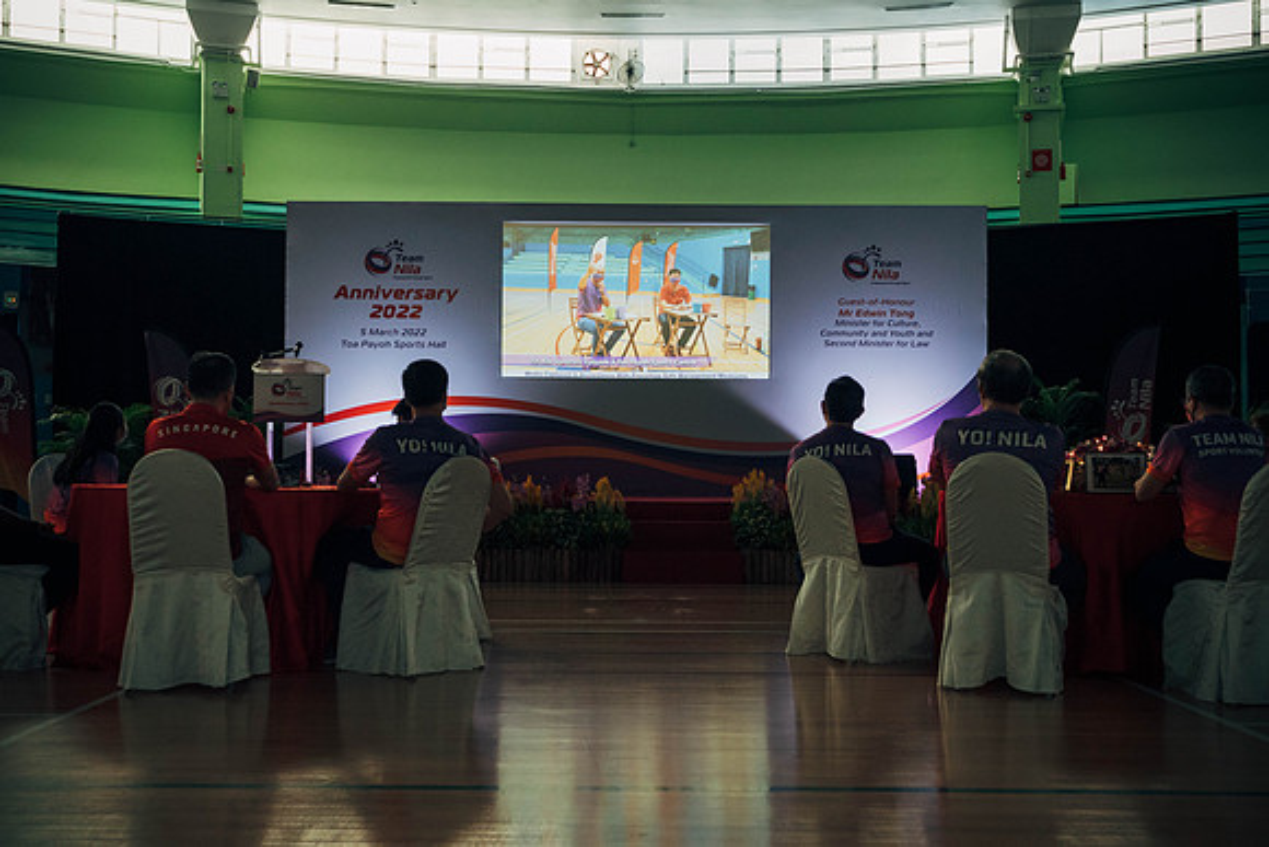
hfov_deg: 50.1
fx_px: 1357
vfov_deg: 34.7
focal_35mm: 38
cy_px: 424
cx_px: 634
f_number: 2.8
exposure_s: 1/40
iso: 1000
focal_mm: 18
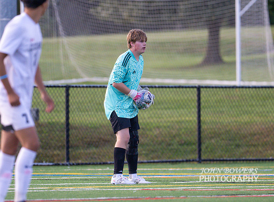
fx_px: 5811
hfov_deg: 2.7
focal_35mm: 738
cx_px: 133
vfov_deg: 2.0
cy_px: 120
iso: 2500
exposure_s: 1/2500
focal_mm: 400
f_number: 4.5
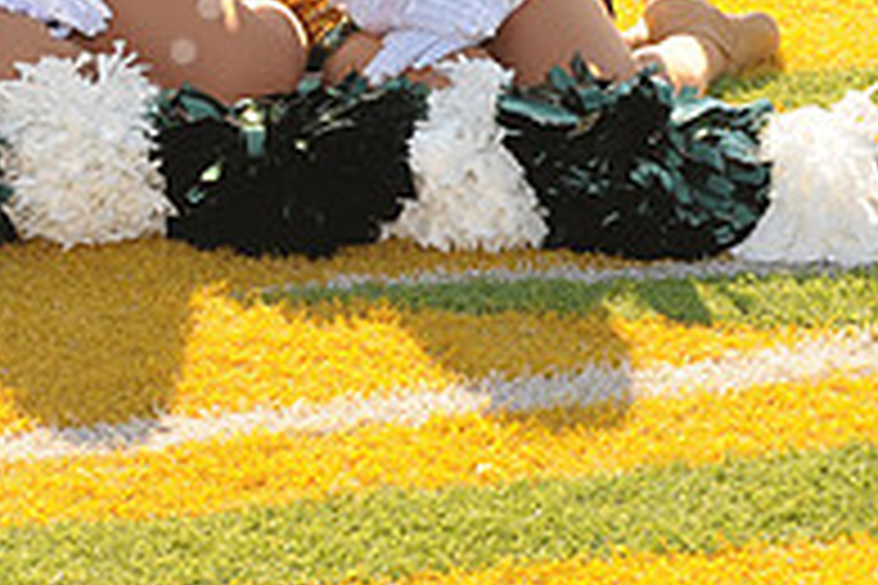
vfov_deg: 6.1
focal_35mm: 223
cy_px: -189
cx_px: -162
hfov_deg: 9.1
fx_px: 5438
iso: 200
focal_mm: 75
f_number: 10
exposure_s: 1/125
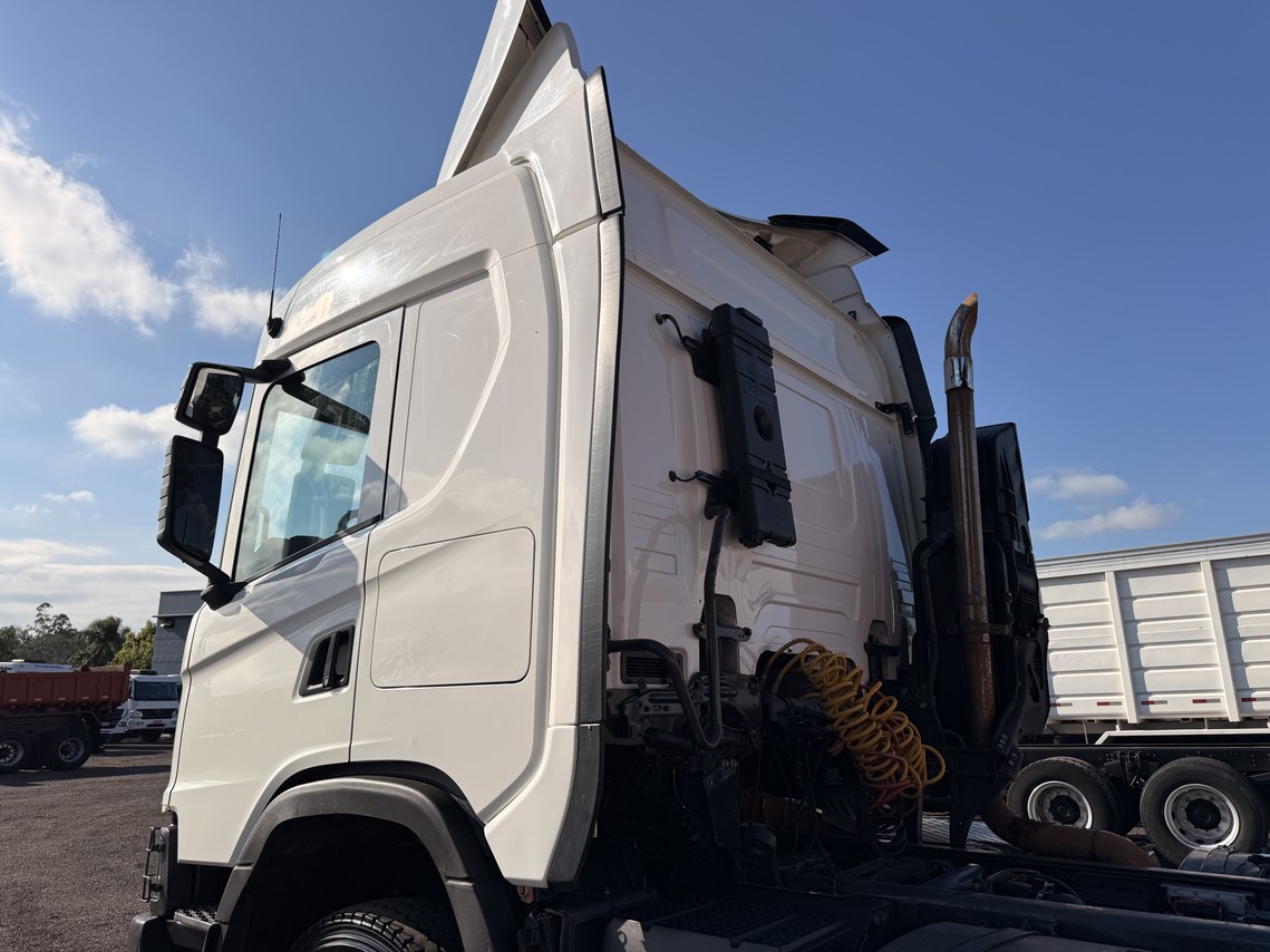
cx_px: 635
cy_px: 476
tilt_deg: +15.2
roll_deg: -0.1
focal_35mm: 24
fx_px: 880
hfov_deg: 71.6
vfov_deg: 56.8
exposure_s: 1/7353
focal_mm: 6.76
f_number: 1.78
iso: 80
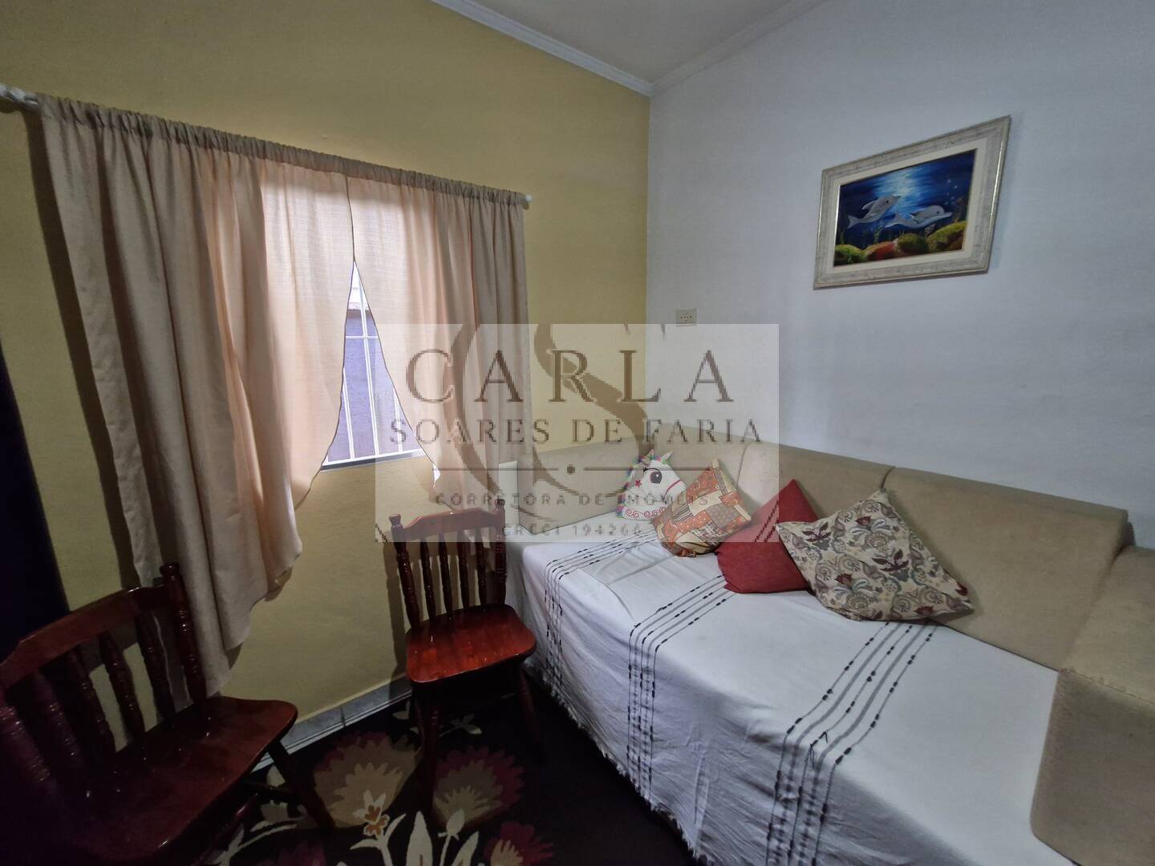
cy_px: 433
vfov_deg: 89.9
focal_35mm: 13
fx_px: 434
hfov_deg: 106.2
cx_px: 578
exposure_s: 1/37
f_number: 2.2
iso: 320
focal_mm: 1.74
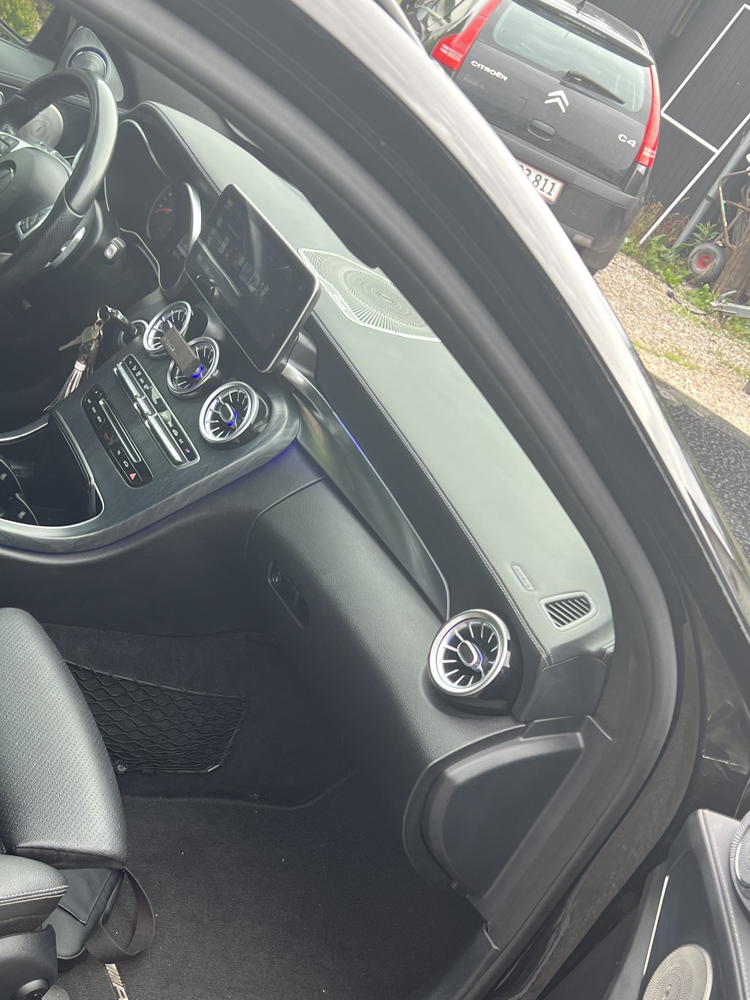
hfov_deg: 32.8
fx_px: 1242
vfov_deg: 43.5
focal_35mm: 43
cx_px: 174
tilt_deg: -31.8
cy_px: 628
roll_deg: -27.0
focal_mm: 5.7
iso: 50
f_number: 1.5
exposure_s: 1/171
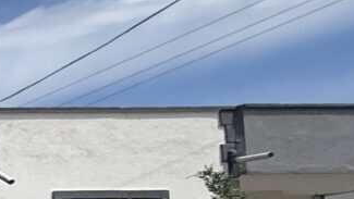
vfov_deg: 11.7
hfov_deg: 11.5
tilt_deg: +2.1
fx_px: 901
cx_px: -713
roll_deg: +1.5
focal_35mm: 96
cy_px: 347
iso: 50
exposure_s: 1/1656
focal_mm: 2.22
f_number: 2.2
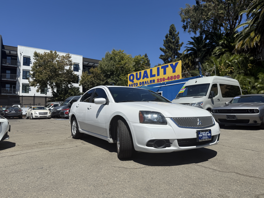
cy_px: 99
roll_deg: +0.9
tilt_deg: +4.2
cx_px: 132
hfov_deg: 71.6
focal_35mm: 24
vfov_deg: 56.8
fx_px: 183
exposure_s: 1/6173
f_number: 1.78
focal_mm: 6.76
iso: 80
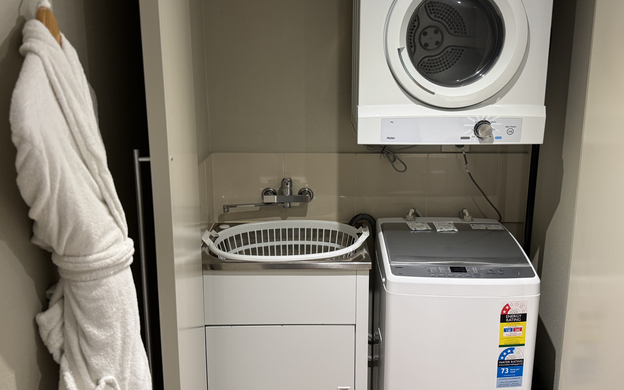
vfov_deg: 38.3
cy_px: 168
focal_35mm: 33
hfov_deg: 58.1
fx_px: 561
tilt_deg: -12.7
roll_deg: -0.4
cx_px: 330
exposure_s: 1/50
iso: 200
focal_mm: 6.76
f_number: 1.78
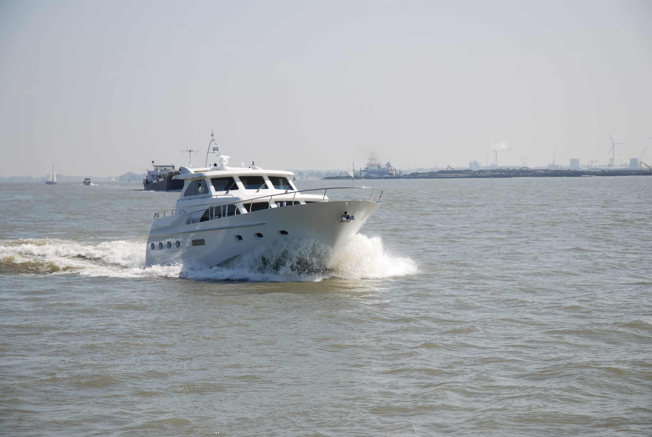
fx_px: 1904
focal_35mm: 105
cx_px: 326
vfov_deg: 13.1
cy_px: 218
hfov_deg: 19.4
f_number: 5.6
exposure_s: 1/500
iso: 100
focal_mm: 70
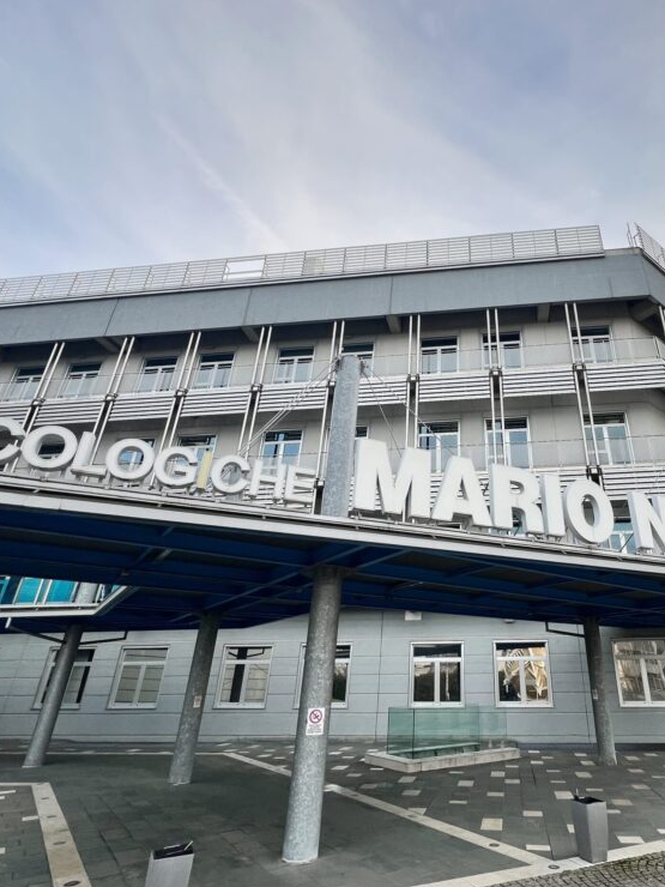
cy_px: 440
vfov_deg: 87.8
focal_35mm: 18
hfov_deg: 69.2
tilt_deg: +23.7
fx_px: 461
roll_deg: +0.7
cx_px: 452
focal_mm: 1.57
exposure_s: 1/99
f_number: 1.8
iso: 32
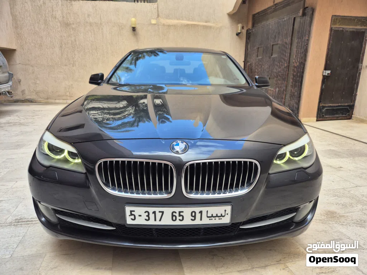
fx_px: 244
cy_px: 138
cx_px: 184
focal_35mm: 23
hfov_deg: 73.9
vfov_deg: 58.9
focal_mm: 5.4
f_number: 1.8
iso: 32
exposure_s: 1/63
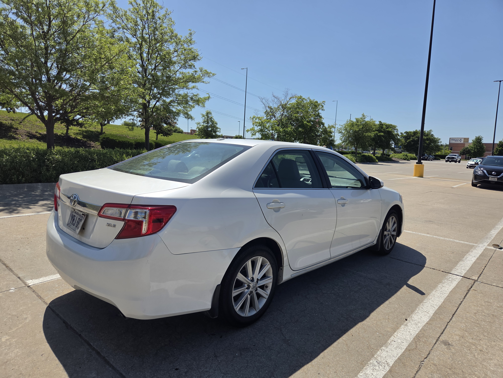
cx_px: 252
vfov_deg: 58.9
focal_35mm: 23
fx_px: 334
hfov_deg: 73.9
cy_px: 189
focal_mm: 5.4
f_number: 1.8
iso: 80
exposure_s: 1/6215
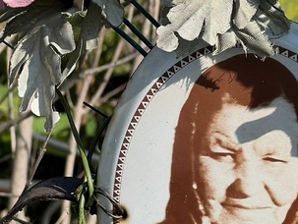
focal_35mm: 203
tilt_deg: -16.8
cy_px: 193
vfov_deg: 7.3
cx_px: 240
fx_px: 1750
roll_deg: +3.0
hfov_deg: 9.7
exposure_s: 1/1074
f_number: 2.8
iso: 32
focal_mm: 9
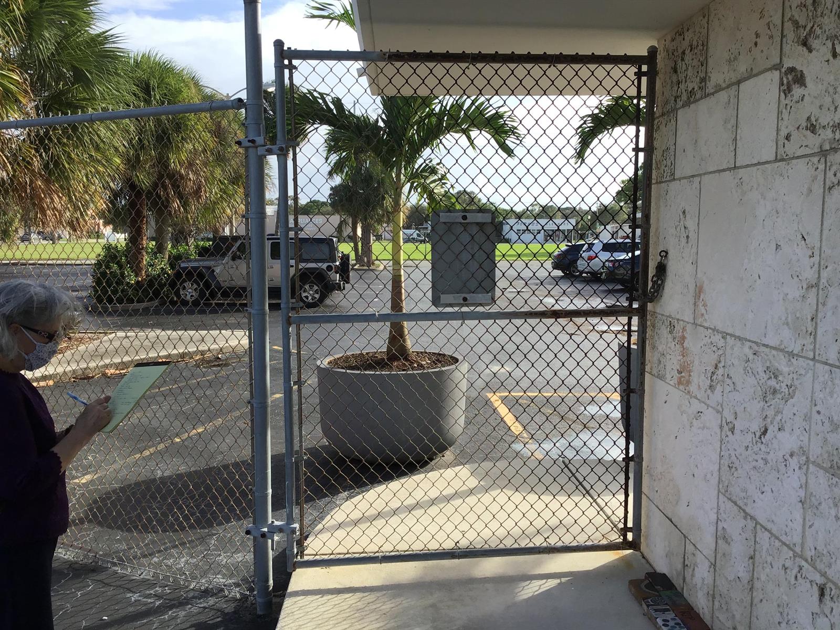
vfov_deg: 45.4
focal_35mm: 31
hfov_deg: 58.4
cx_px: 420
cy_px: 315
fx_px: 752
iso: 25
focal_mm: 3.3
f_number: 2.4
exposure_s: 1/662
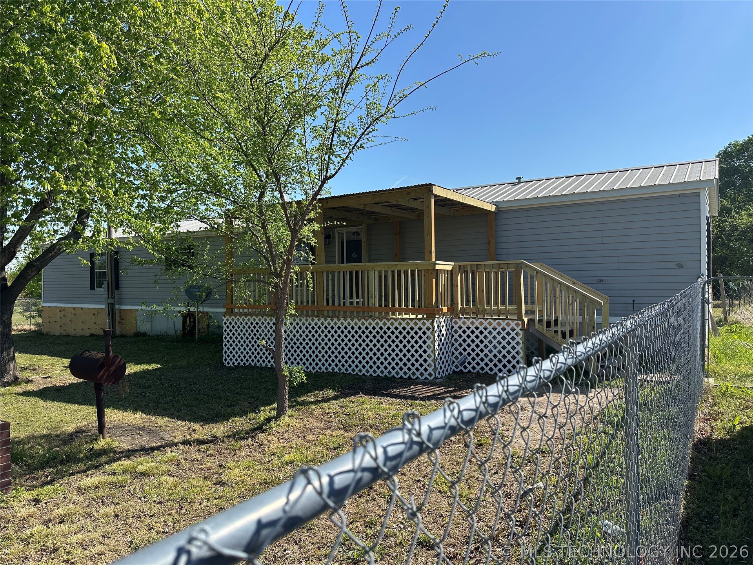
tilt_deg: +1.3
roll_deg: +0.9
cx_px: 376
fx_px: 522
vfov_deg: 56.8
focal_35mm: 24
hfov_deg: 71.6
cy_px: 282
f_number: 1.78
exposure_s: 1/3861
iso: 80
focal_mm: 6.86
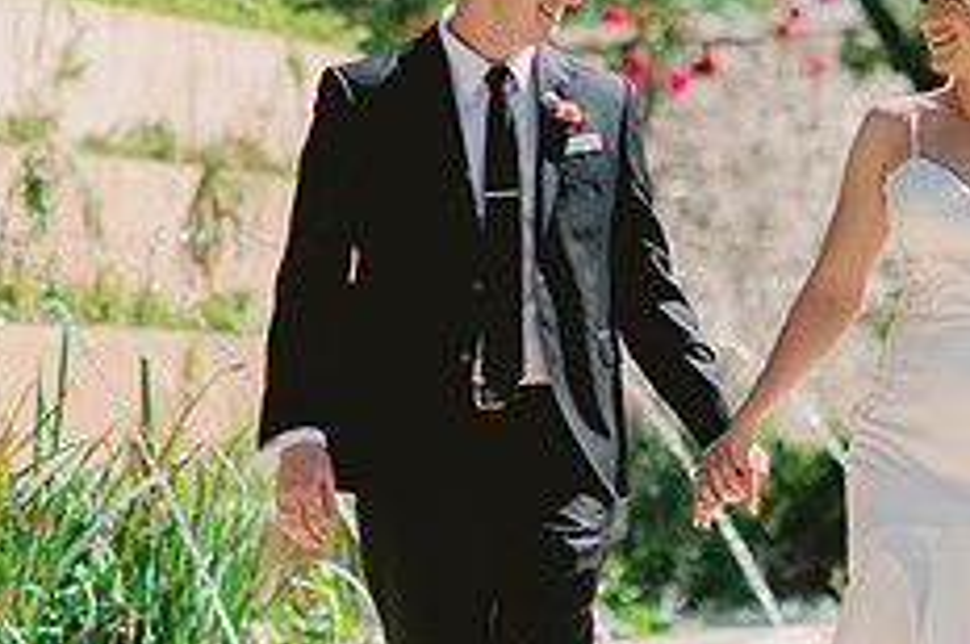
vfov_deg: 5.8
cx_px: 581
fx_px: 6404
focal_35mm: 238
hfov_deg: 8.7
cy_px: 393
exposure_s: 1/8000
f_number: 2
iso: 64
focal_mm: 85
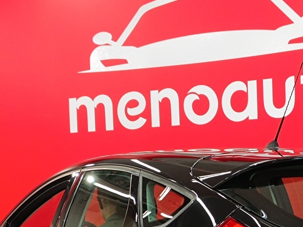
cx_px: 239
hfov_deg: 32.4
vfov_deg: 23.8
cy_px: 242
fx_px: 508
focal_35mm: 58
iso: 371
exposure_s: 1/101
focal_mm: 5.59
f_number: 1.88
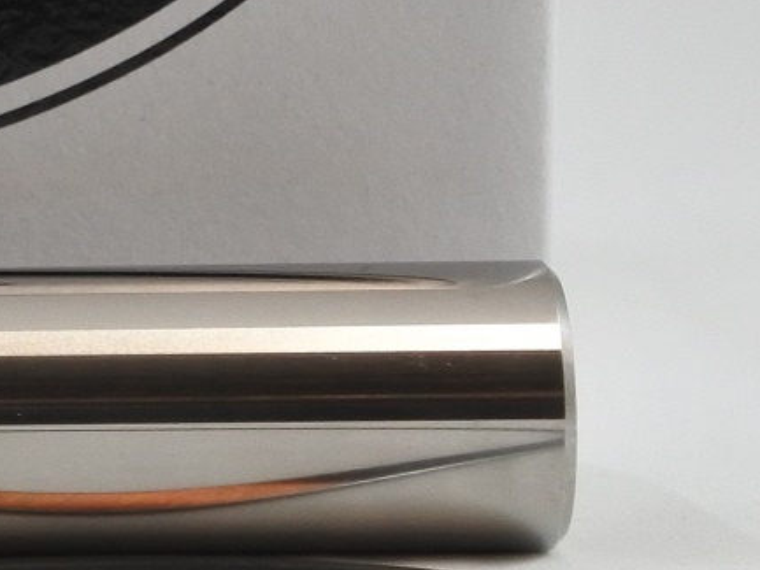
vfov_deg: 5.7
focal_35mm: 260
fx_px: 5710
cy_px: -5
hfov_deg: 7.4
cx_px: -628
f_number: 5
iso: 500
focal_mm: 22.7
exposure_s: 1/125
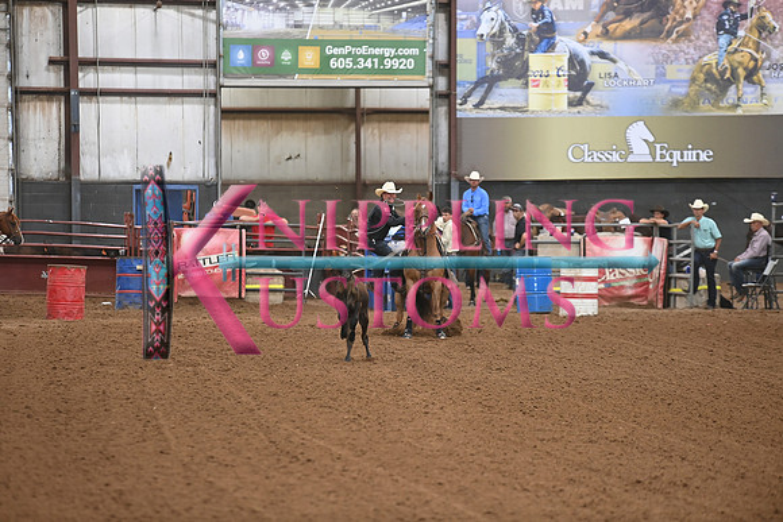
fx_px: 4351
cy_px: 261
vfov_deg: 6.9
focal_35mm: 200
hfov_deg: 10.3
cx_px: 392
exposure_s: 1/250
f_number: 3.2
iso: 2500
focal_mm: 200
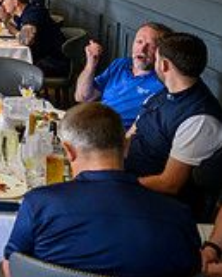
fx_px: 665
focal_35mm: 81
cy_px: 6
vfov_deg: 22.7
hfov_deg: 14.3
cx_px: -274
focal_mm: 24
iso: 5000
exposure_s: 1/640
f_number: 3.5
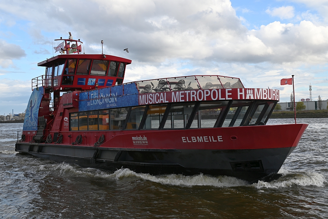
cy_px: 110
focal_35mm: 44
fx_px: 401
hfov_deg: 44.5
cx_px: 164
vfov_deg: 30.6
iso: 110
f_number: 5.6
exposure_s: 1/250
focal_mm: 44
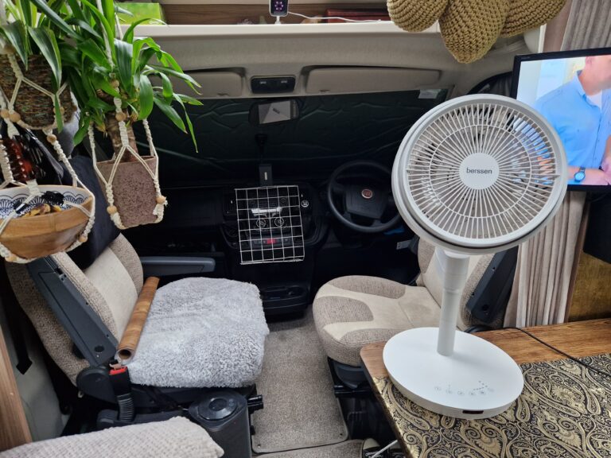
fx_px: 406
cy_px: 229
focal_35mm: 23
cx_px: 306
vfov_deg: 58.9
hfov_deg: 73.9
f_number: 1.8
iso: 320
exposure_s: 1/100
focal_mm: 5.4
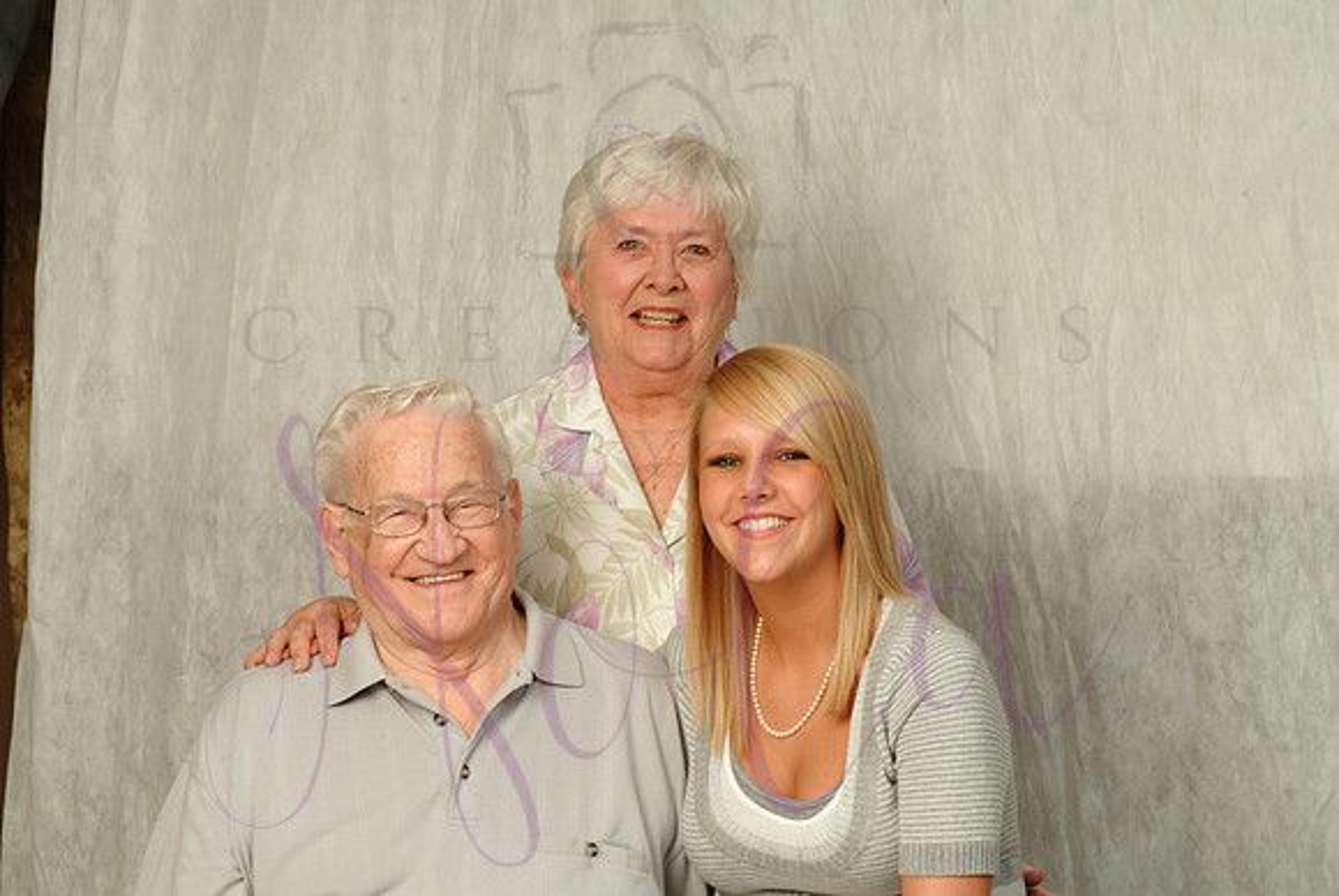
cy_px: 448
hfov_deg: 13.0
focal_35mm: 158
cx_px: 670
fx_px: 5864
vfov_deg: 8.7
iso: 400
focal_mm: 105
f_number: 11
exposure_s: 1/125
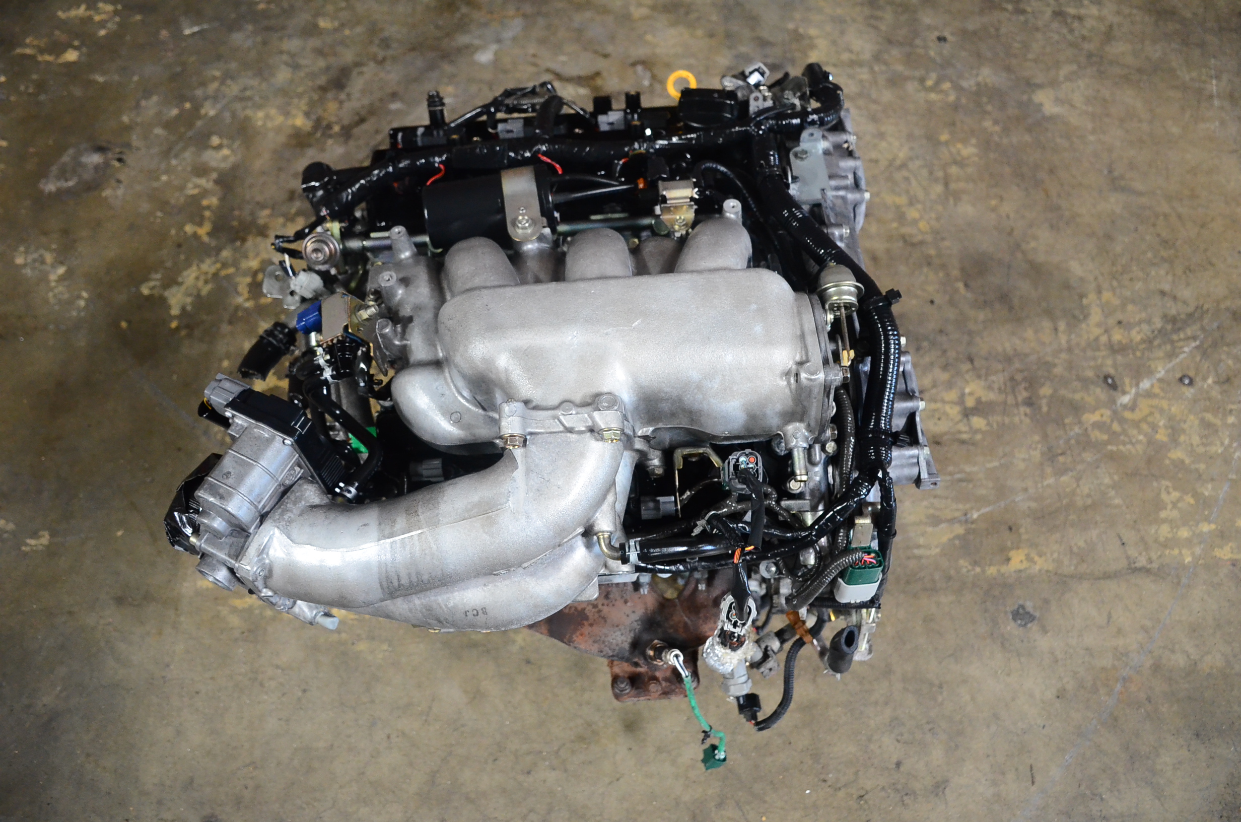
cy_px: 411
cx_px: 620
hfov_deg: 62.0
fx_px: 1032
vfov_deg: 43.4
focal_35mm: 30
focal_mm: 20
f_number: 4
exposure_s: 1/60
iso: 2500
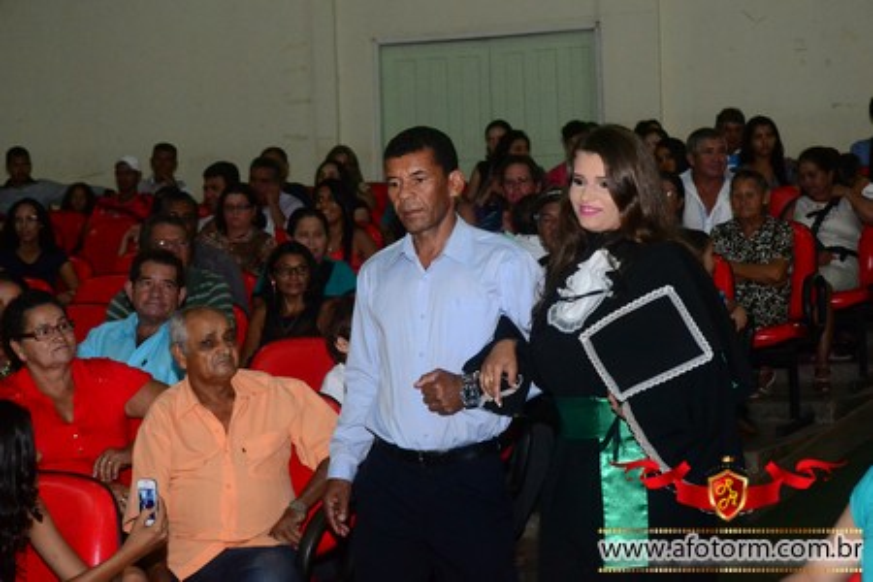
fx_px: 1891
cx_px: 436
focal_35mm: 78
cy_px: 291
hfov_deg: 26.0
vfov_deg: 17.5
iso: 3200
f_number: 7.1
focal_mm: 52
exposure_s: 1/80
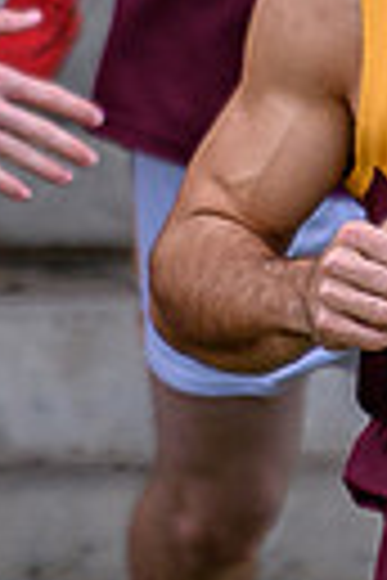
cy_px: -82
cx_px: 242
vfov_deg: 0.9
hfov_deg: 0.6
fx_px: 36859
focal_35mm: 2286
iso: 360
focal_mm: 200
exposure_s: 1/1600
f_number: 2.8
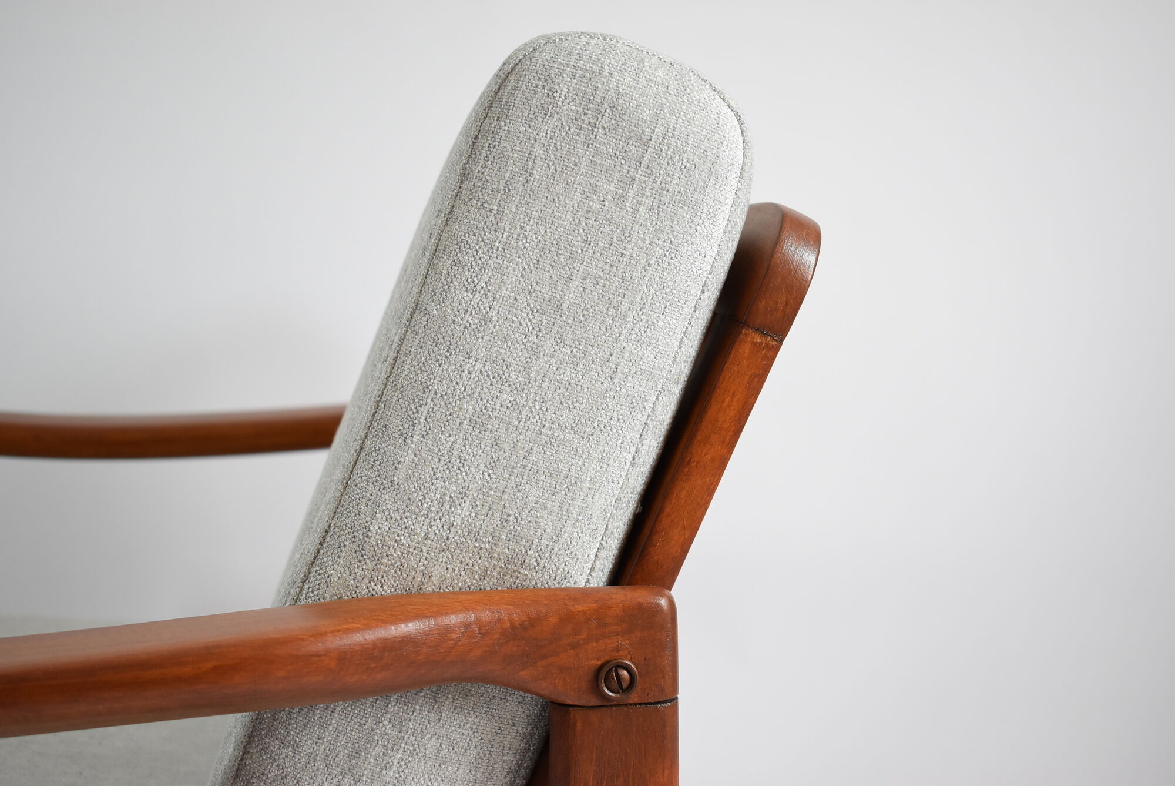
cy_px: 393
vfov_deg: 34.3
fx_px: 1274
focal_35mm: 39
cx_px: 588
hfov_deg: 49.5
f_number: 4.2
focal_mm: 26
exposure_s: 1/125
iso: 800
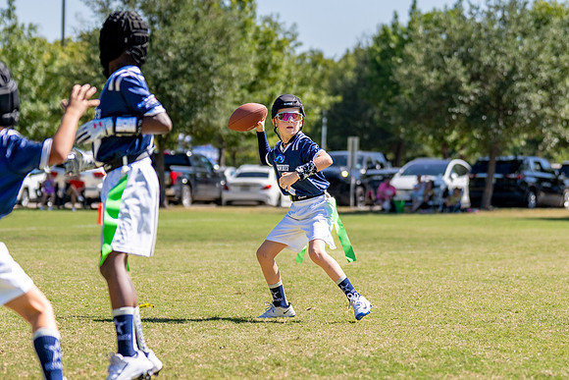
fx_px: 2687
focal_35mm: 170
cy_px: 156
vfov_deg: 8.1
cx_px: 291
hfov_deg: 12.1
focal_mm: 84
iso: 160
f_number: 2.8
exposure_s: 1/3200
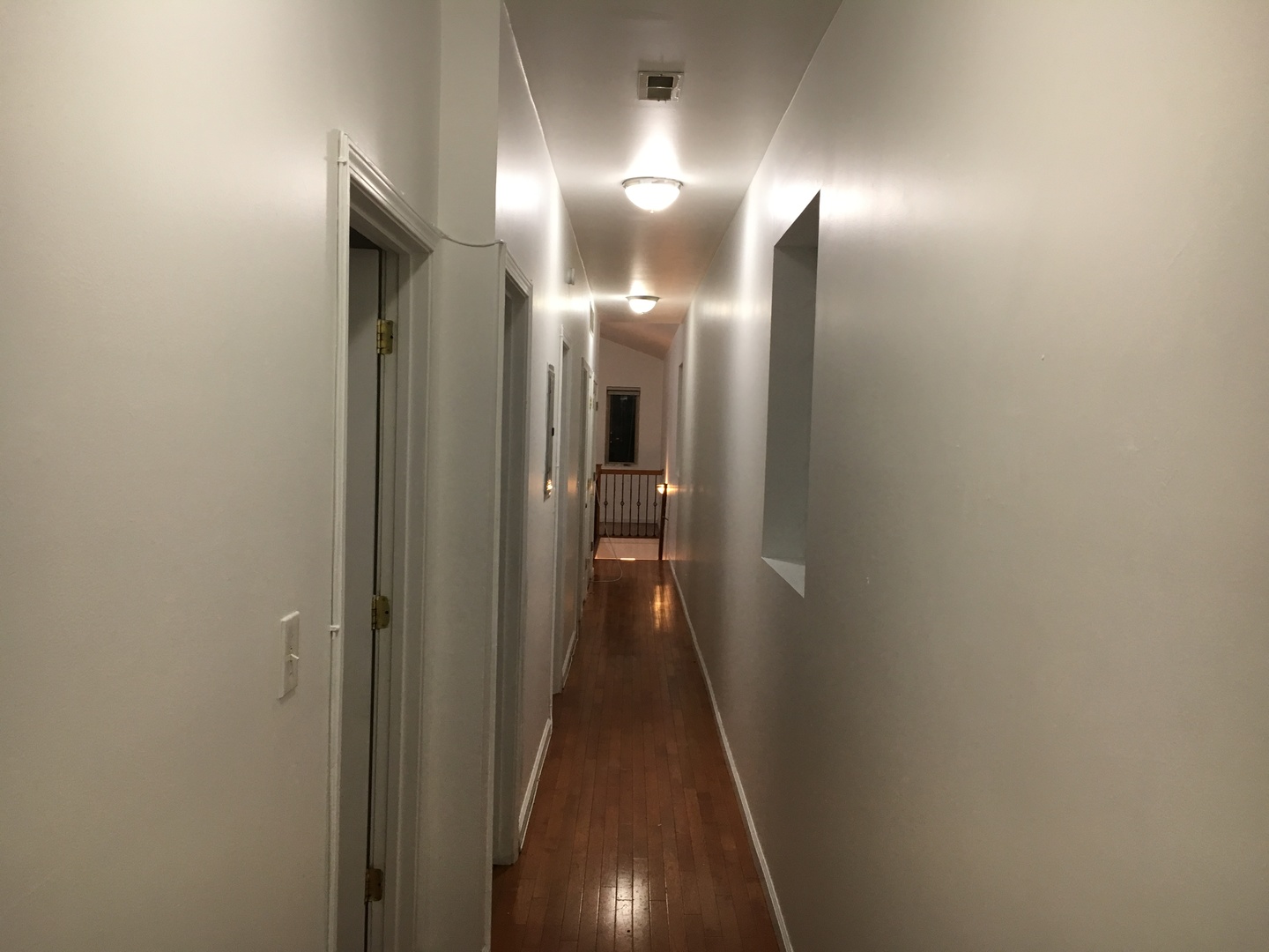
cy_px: 476
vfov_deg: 48.2
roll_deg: -1.1
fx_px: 1063
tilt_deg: -2.7
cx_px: 634
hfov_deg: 61.7
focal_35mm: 29
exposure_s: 1/30
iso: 80
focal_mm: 4.15
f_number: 2.2
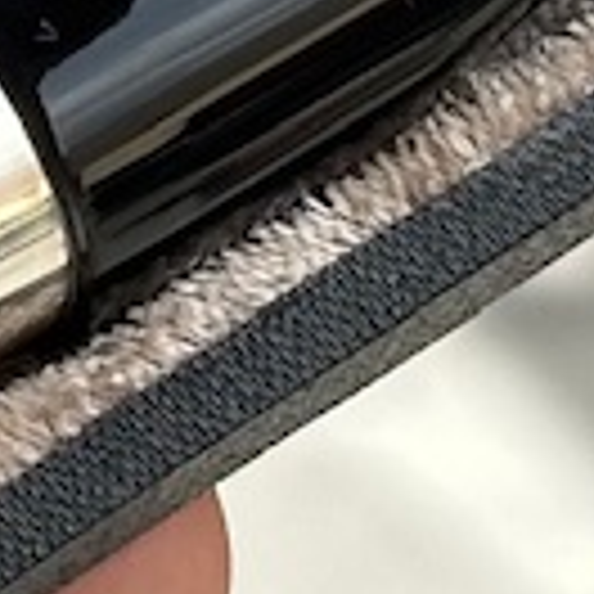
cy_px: -621
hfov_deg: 4.2
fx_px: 7999
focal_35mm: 412
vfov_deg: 4.2
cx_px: -351
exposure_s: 1/1323
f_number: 1.78
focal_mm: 6.86
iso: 64
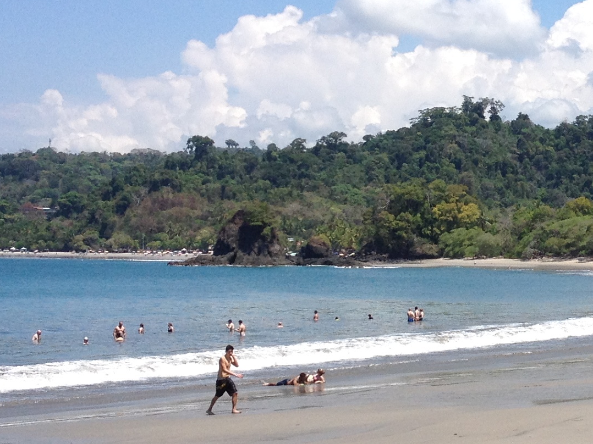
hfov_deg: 18.0
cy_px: 229
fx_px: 1815
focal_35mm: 106
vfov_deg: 14.0
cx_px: 610
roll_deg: -0.3
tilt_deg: -2.5
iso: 50
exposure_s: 1/2304
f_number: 2.4
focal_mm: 4.28
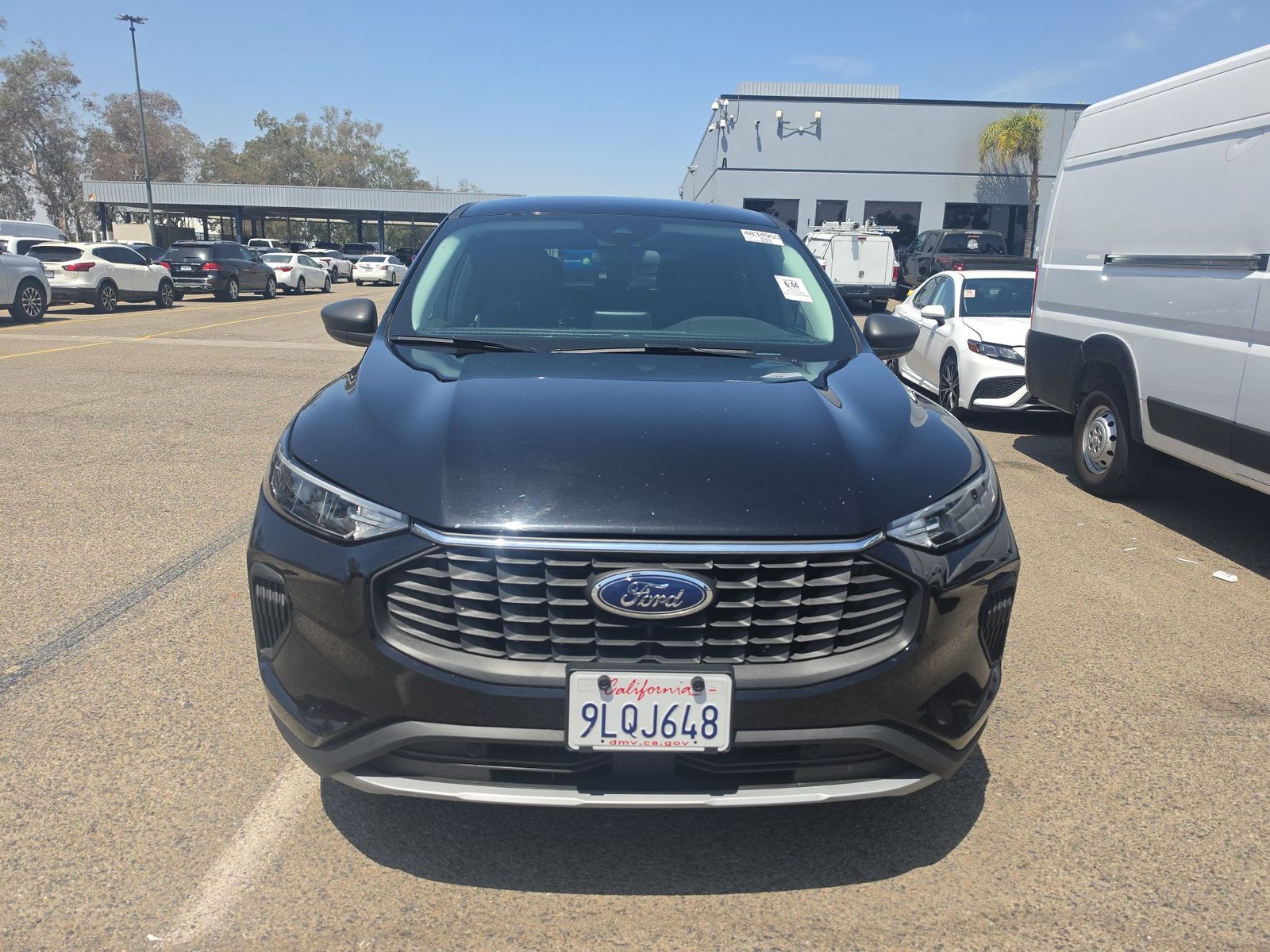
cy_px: 476
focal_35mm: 23
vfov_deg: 58.9
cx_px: 635
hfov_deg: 73.9
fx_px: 844
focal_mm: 6.5
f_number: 1.4
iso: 64
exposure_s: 1/5294
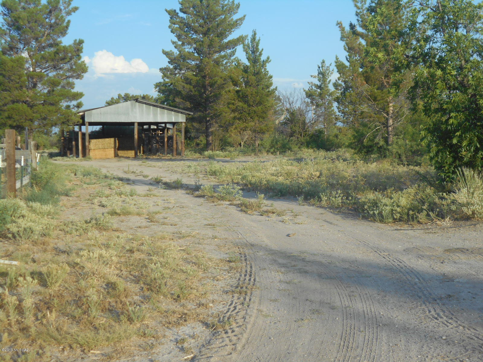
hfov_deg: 34.3
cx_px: 242
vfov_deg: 26.1
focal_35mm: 56
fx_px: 781
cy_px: 181
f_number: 4.9
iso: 80
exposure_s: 1/320
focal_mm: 10
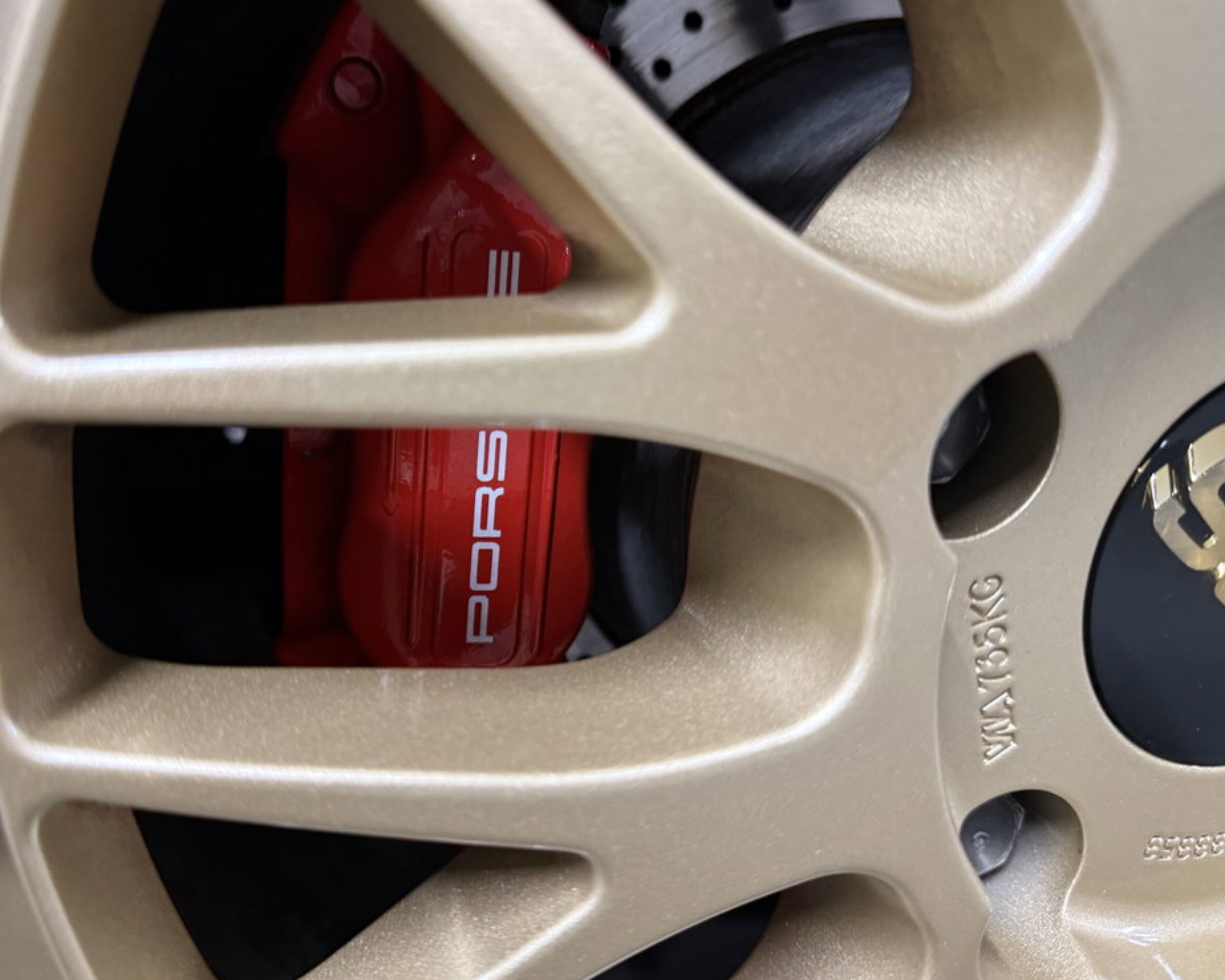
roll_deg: +3.7
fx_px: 942
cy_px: 494
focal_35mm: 26
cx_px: 568
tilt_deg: -20.3
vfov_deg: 54.9
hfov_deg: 66.0
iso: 400
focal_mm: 6.76
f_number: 1.78
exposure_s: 1/50
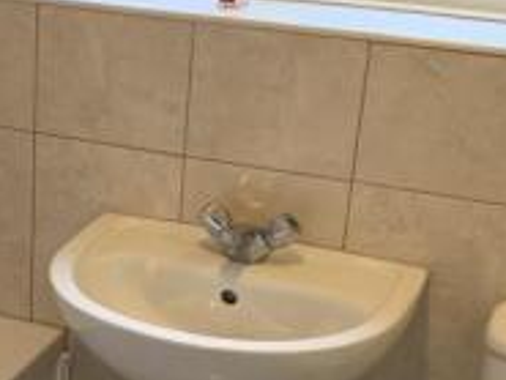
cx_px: 89
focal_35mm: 82
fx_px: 1199
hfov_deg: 23.4
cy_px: 286
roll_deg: -1.7
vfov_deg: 17.9
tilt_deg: -24.3
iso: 100
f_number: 1.8
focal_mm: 4.25
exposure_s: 1/60
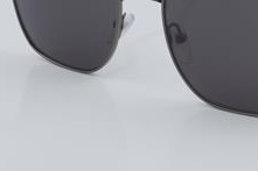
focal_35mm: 136
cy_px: 34
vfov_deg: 10.0
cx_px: 221
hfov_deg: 15.0
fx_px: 974
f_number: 32
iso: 100
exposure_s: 1/4
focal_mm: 50
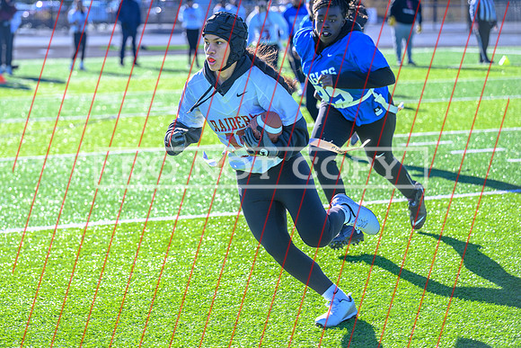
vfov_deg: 12.9
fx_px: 1541
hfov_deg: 19.2
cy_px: 192
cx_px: 215
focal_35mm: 106
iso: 90
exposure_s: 1/1000
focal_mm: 88
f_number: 2.8
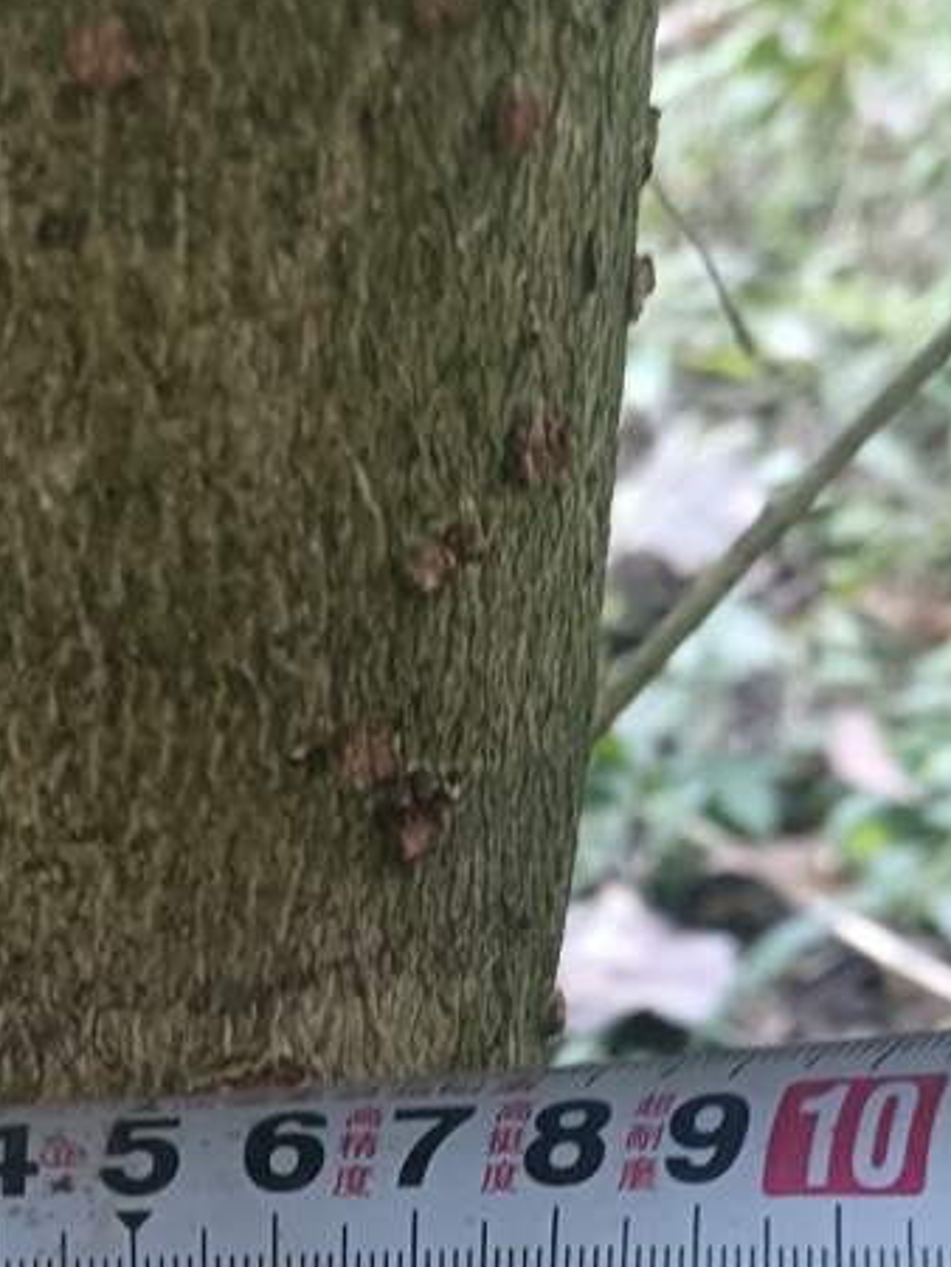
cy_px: 945
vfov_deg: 29.8
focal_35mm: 64
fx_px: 2342
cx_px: -104
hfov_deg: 21.7
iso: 905
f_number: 1.9
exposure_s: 1/50
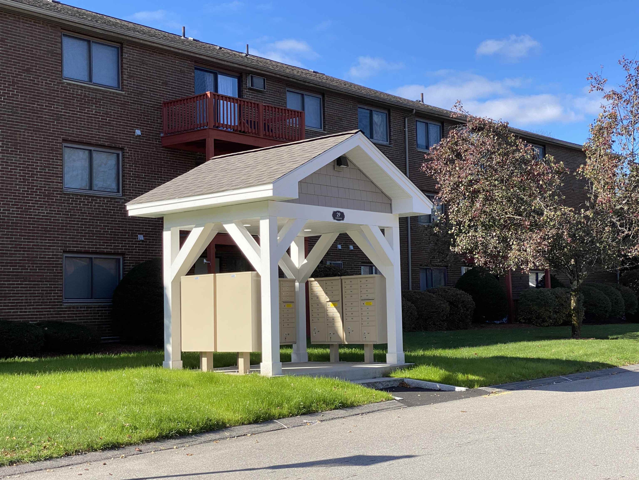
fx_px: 960
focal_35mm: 52
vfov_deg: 28.0
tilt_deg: +5.4
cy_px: 240
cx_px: 320
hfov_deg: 36.8
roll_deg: +1.5
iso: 20
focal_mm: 6
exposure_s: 1/888
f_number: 2
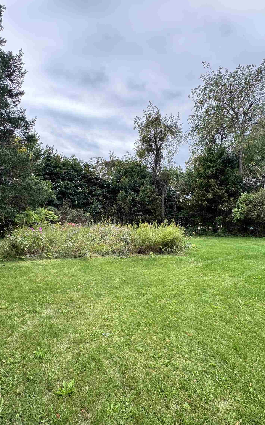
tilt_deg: +2.3
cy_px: 213
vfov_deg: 85.1
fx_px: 231
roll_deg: -0.1
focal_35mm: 20
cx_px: 126
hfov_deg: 59.6
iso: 40
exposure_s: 1/312
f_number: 2.2
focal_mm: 2.22
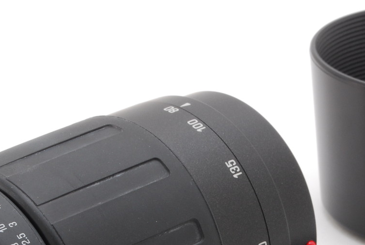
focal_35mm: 174
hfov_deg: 11.8
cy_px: 220
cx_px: 225
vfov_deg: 7.9
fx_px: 1769
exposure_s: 1/100
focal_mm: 55
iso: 320
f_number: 22
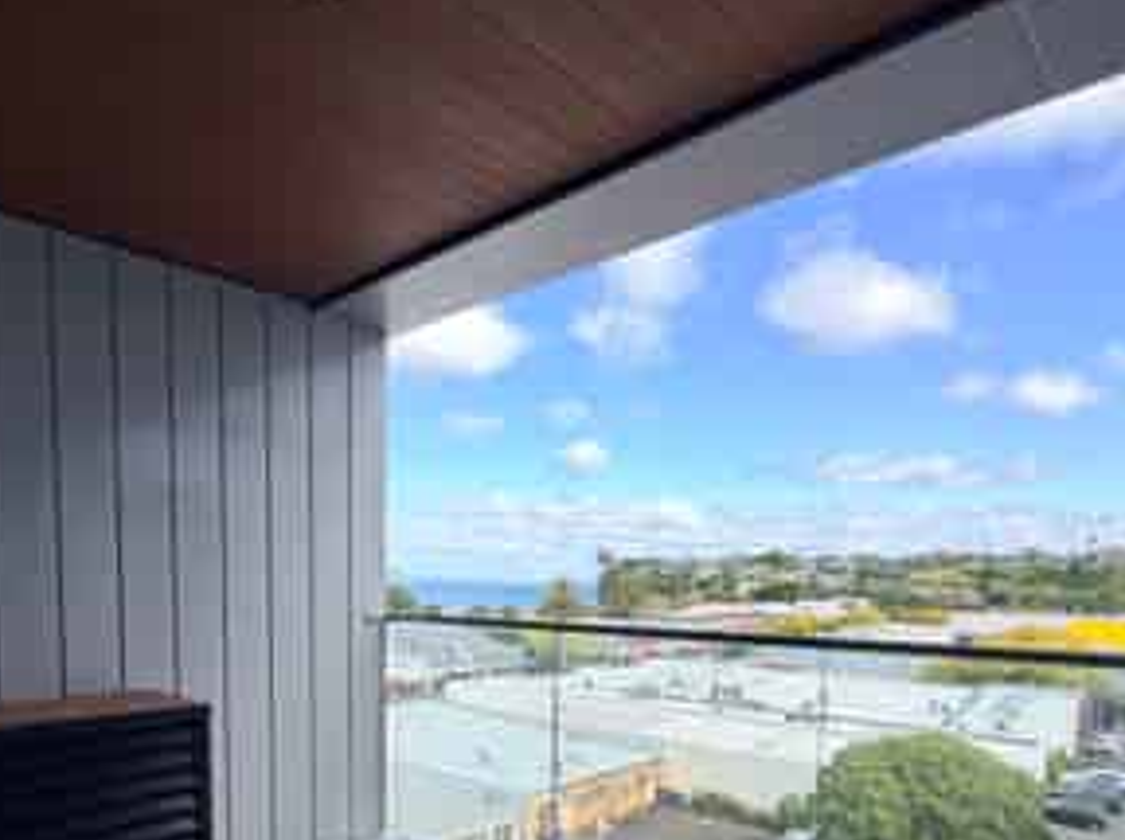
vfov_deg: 53.8
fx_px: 779
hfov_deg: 71.1
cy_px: 639
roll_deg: -0.7
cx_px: 467
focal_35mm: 24
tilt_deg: -4.3
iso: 40
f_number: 2.2
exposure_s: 1/527
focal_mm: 2.22
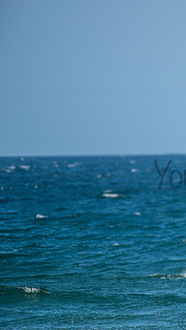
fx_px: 7568
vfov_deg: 2.5
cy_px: 166
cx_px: 251
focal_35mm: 865
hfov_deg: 1.4
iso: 450
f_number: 5.6
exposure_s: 1/1600
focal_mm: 500
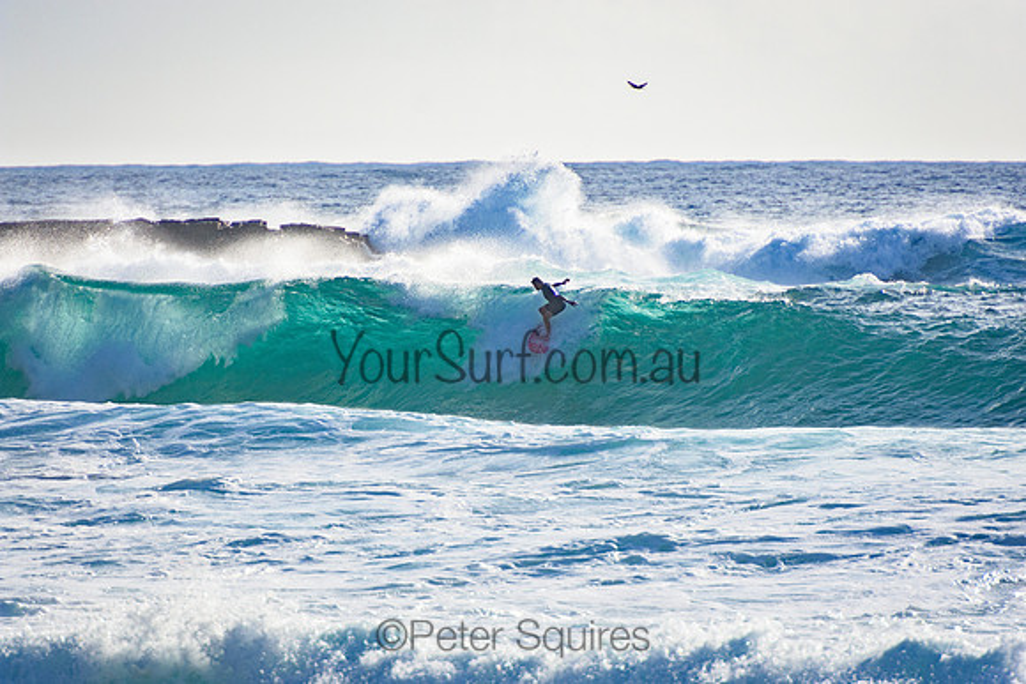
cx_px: 513
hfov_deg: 3.4
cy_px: 342
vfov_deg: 2.3
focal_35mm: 600
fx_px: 17103
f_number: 5.6
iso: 280
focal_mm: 400
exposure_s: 1/2000
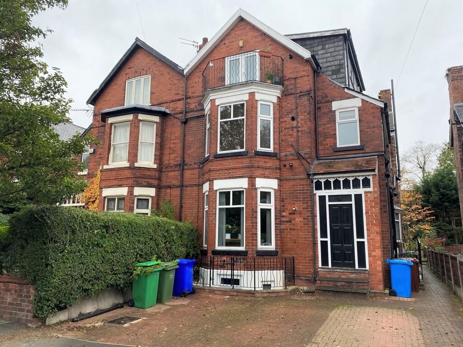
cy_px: 174
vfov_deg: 53.1
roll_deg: -1.6
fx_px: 348
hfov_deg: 67.3
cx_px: 232
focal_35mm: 26
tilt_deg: +10.5
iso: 32
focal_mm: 4.25
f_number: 1.8
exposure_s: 1/184
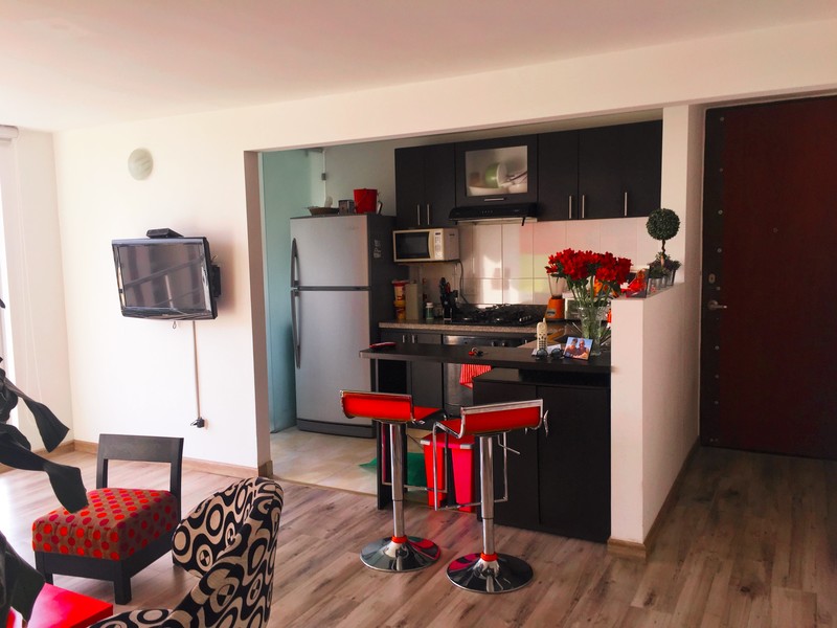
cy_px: 314
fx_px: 701
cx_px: 418
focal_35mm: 29
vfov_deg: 48.2
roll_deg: +0.8
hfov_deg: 61.7
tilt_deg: -5.3
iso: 32
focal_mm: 4.15
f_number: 2.2
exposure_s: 1/169
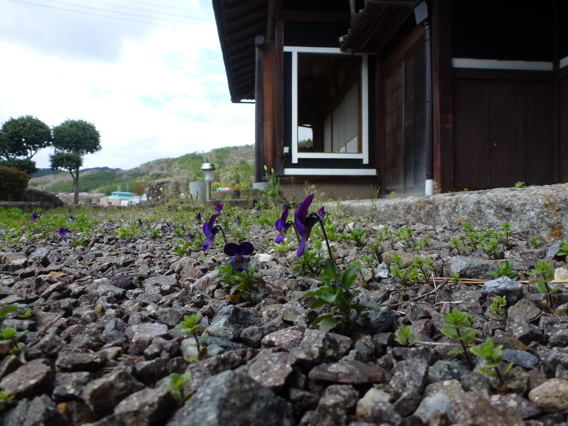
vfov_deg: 56.8
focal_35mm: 24
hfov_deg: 71.6
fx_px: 394
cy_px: 213
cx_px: 284
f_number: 4
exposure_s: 1/320
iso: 100
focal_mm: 4.3
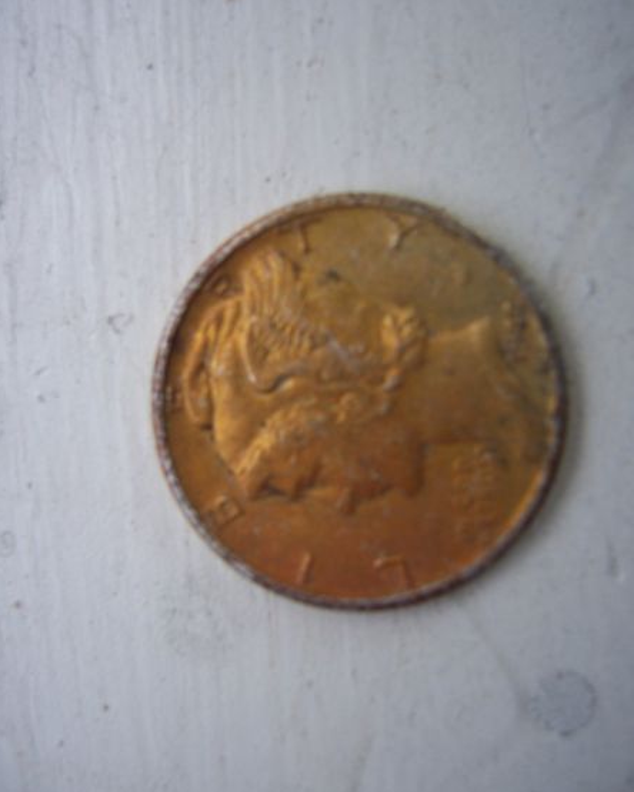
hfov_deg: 39.2
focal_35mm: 38
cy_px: 392
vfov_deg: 47.9
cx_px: 316
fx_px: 891
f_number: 3
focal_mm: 6
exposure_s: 1/90
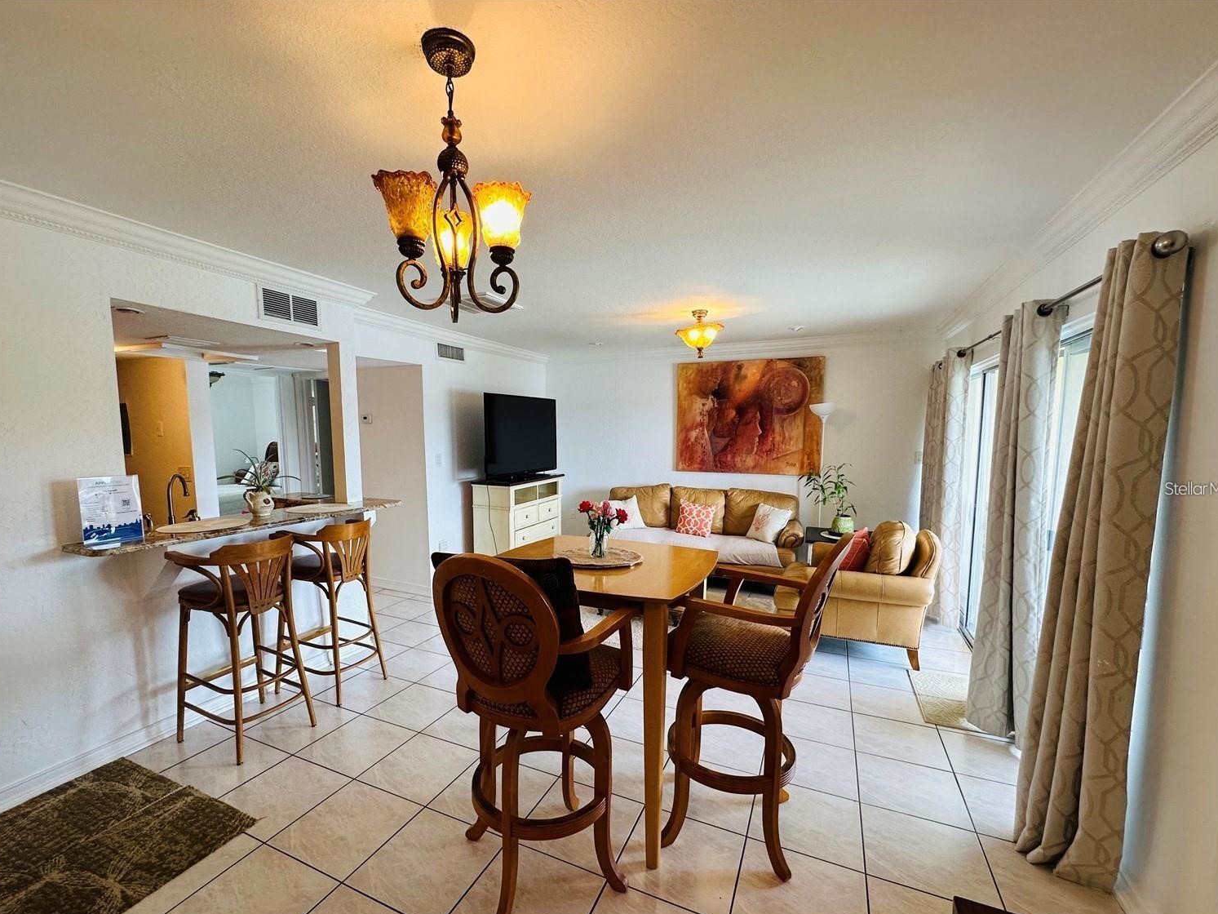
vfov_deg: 81.6
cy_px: 488
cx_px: 589
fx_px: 528
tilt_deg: -6.0
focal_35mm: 15
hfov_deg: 98.1
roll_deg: -0.6
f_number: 2.2
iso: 160
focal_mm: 2.22
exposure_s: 1/120
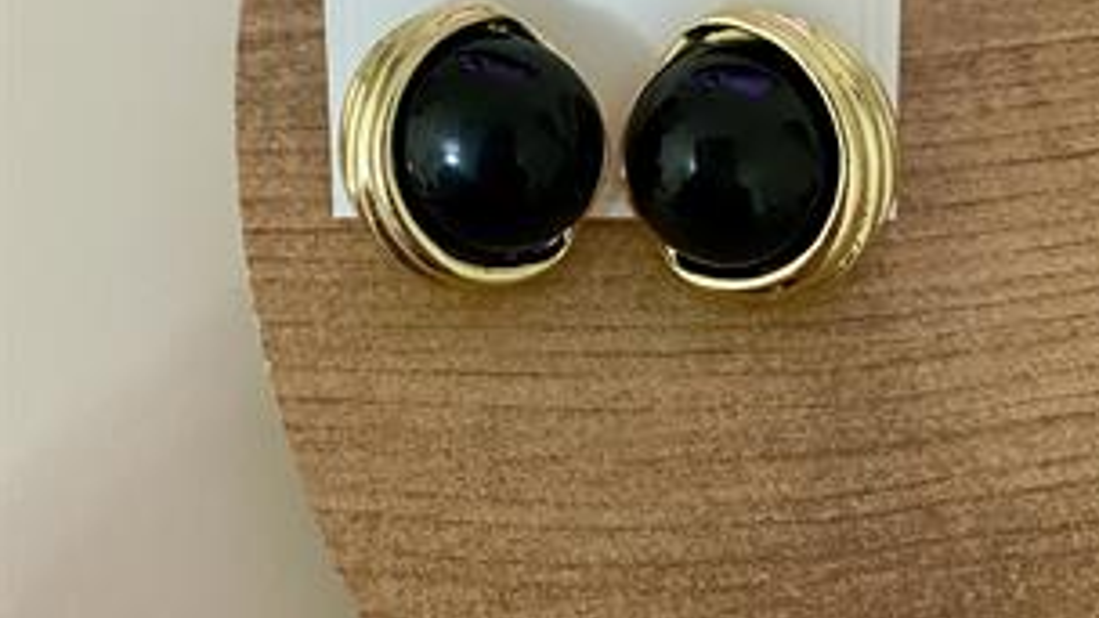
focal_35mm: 37
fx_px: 1078
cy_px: 154
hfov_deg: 54.0
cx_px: 557
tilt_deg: -62.9
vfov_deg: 31.4
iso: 500
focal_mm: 4.25
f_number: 1.8
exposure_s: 1/33
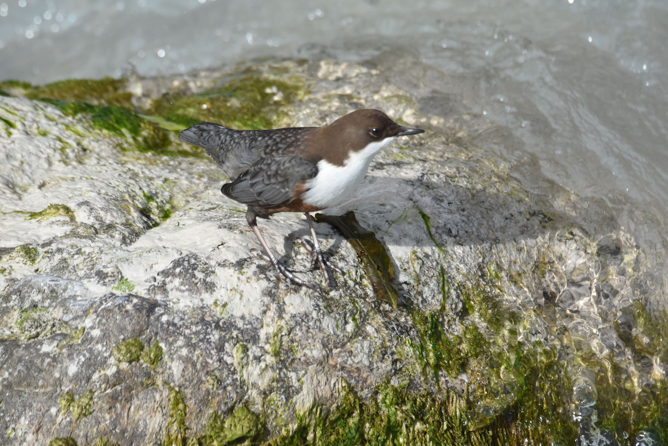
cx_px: 334
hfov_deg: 2.7
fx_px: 13916
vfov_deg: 1.8
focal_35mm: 750
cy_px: 223
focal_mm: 500
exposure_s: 1/4000
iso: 1250
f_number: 8
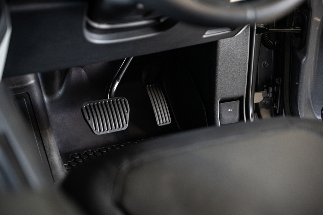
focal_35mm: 65
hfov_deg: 31.0
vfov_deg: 20.9
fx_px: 583
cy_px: 108
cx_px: 162
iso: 1600
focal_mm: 65
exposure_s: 1/125
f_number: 2.8
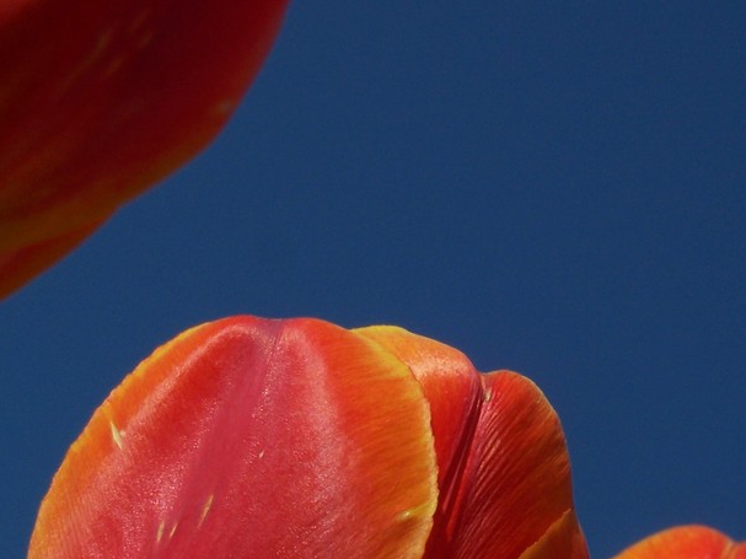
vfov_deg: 9.6
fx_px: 3340
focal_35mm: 155
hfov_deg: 12.7
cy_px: 357
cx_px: 481
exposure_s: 1/500
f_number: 9.5
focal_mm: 16.8
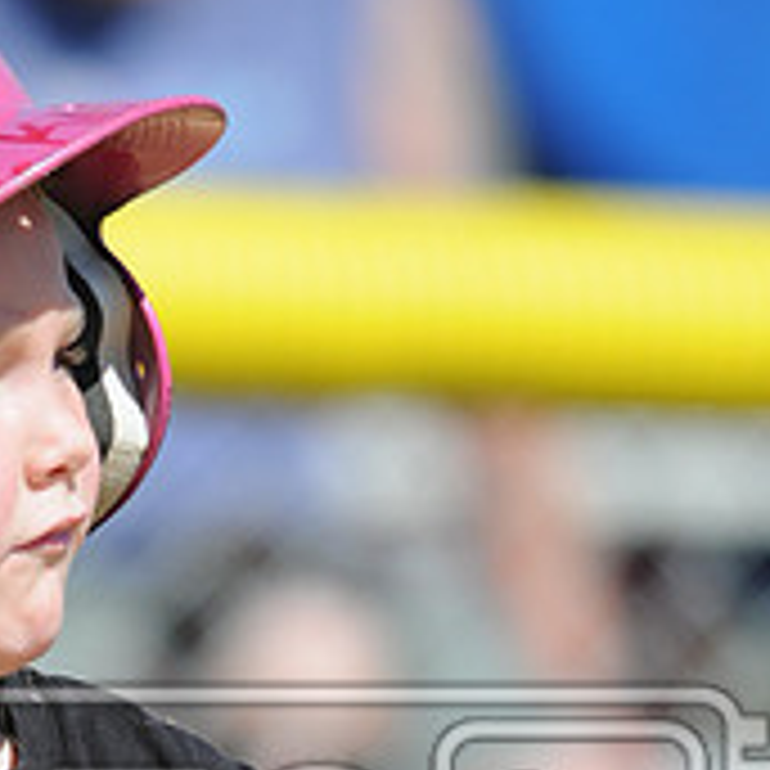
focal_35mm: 1297
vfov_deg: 1.4
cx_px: 106
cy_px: 896
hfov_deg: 1.4
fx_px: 32641
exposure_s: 1/1600
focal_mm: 300
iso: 200
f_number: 4
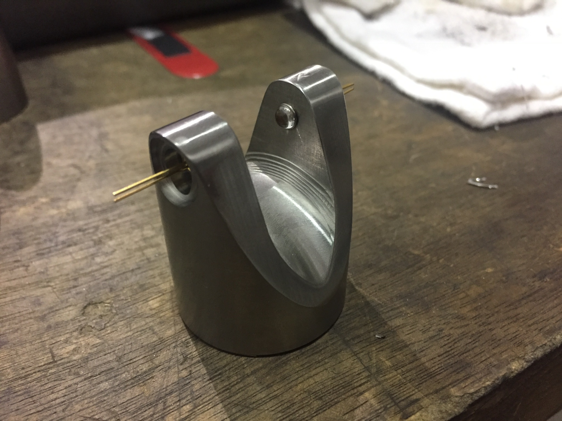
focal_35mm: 29
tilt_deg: -37.9
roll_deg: +0.0
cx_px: 281
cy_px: 210
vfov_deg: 48.2
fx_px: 471
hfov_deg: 61.7
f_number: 2.2
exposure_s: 1/20
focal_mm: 4.15
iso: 250
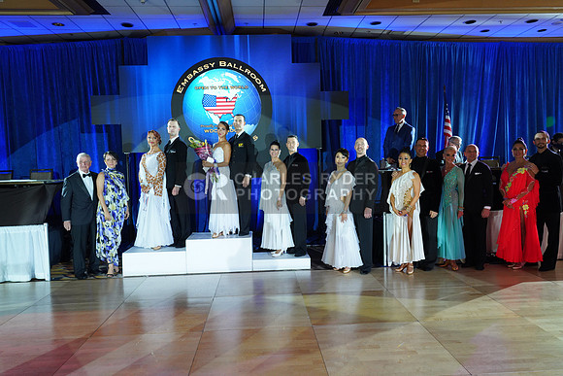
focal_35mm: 26
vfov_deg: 49.6
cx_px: 282
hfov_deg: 69.4
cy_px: 188
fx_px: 407
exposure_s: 1/200
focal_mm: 26
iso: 1600
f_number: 5
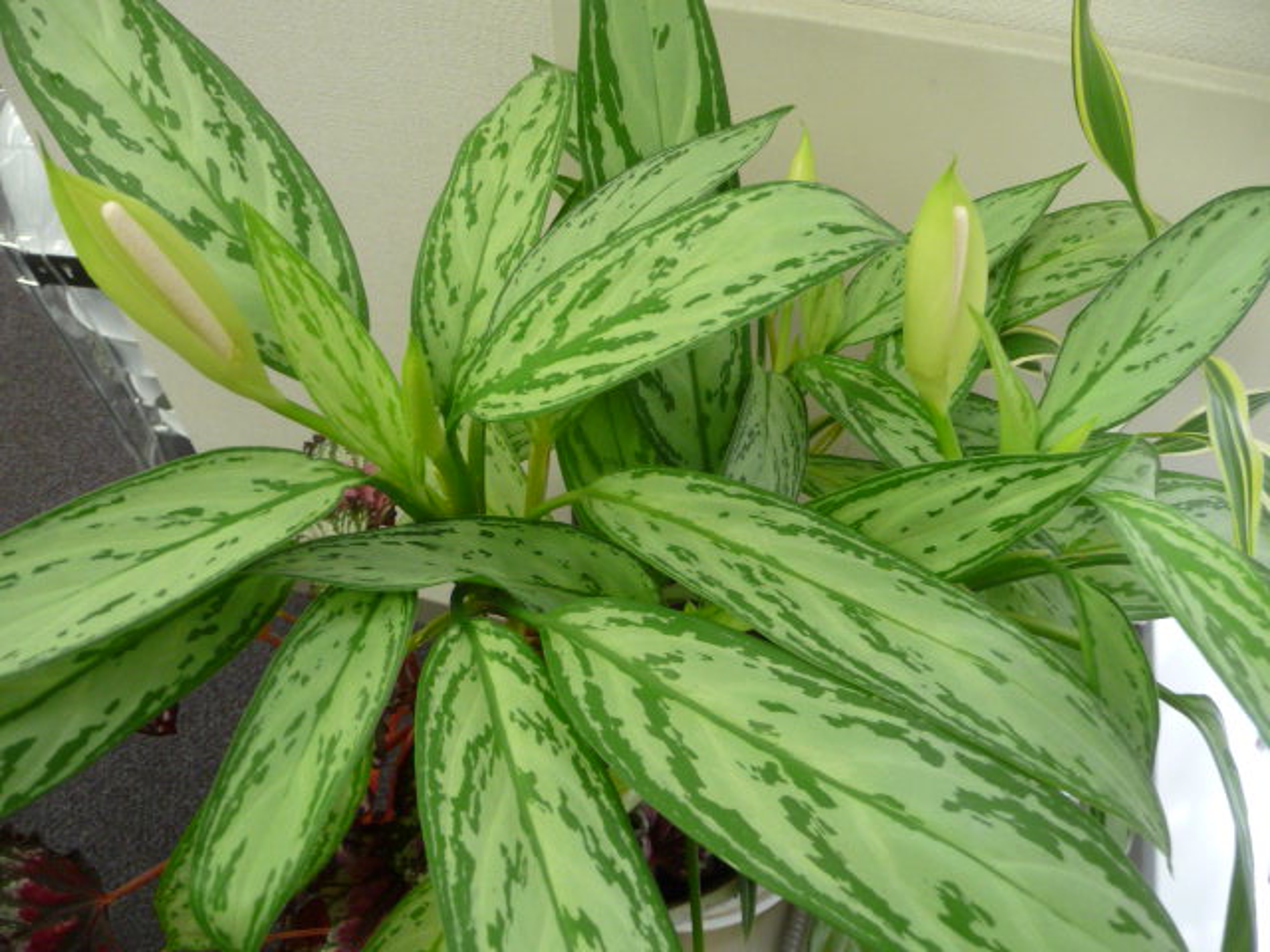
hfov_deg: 63.4
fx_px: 1027
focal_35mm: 28
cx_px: 635
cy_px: 476
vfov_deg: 49.7
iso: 250
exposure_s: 1/30
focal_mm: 4.7
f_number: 3.3
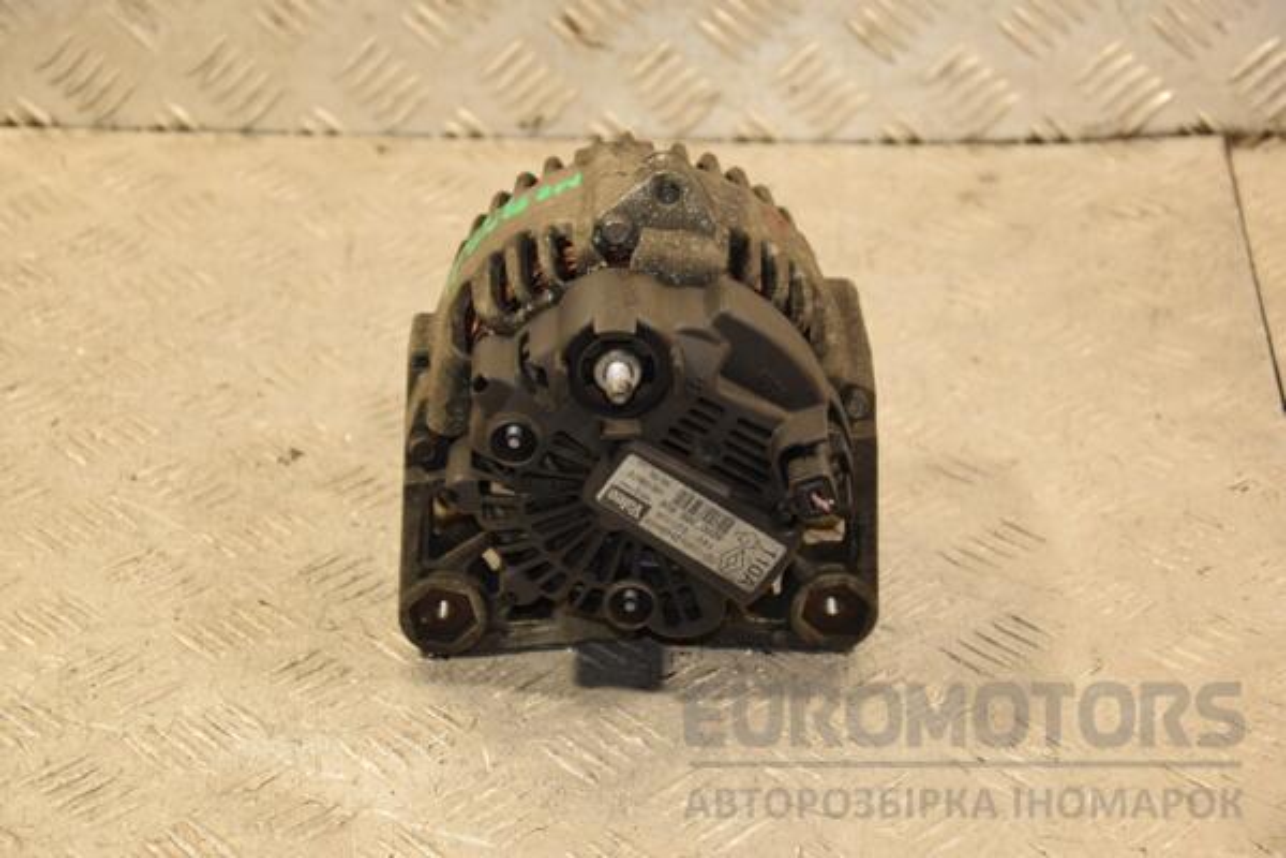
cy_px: 429
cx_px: 643
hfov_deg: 20.6
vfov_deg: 13.8
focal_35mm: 99
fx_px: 3536
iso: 800
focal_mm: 66
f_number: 5.3
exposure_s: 1/100
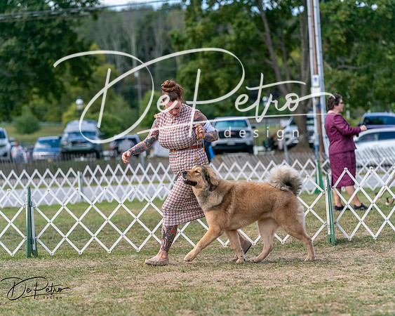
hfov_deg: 12.2
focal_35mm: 158
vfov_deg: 9.8
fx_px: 1843
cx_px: 198
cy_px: 158
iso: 400
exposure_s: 1/2000
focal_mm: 140
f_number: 4
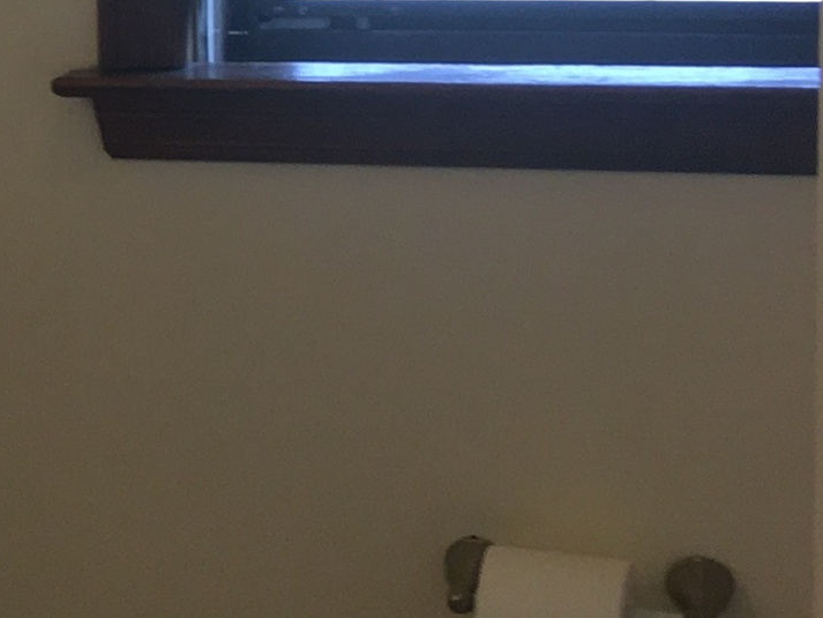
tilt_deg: -7.3
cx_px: -934
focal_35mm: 125
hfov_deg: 13.1
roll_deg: +4.1
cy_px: 90
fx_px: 2972
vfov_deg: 11.8
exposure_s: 1/60
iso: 32
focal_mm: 4.15
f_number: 2.2
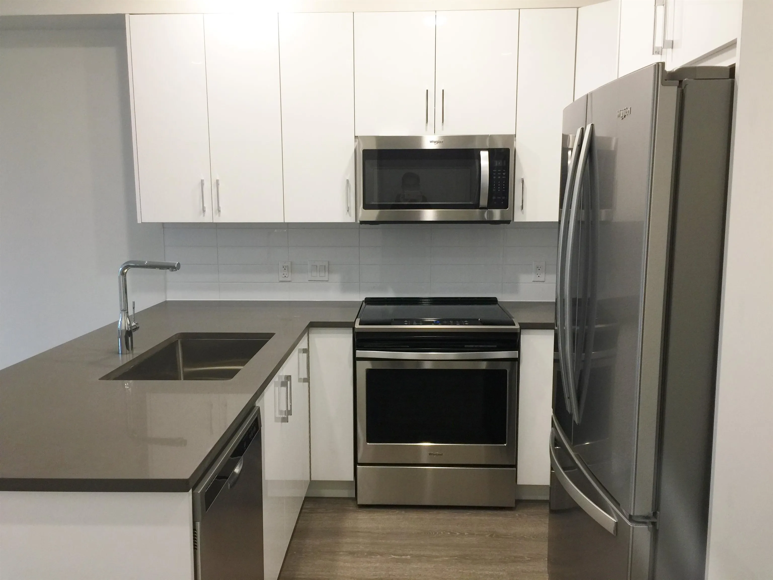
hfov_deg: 61.7
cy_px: 290
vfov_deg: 48.2
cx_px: 386
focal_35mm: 29
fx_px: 648
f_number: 2.2
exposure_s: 1/30
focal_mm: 4.15
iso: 50
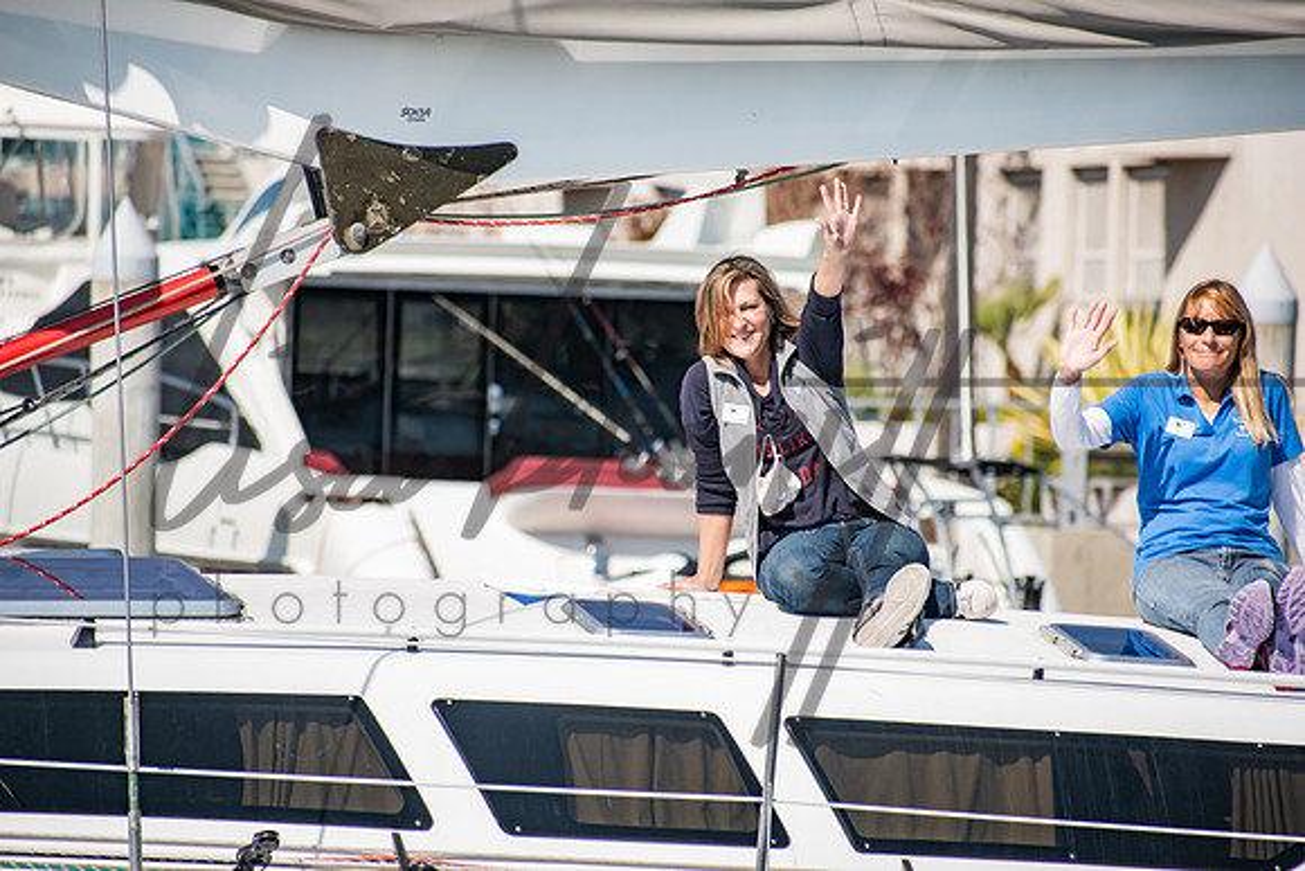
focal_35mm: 330
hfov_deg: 6.2
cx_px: 652
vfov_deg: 4.2
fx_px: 11965
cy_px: 436
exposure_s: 1/400
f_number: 5.6
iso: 100
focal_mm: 220
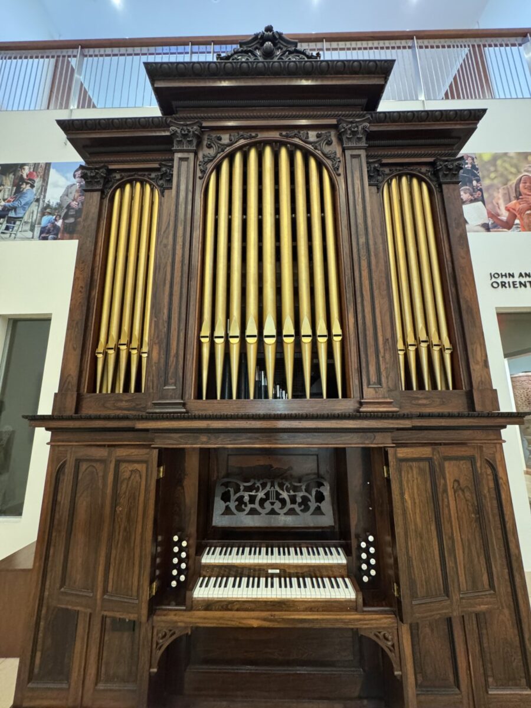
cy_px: 354
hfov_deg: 85.7
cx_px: 266
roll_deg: +1.4
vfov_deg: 102.1
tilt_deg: +11.1
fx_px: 286
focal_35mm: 14
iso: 800
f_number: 2.2
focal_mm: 2.22
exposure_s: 1/60
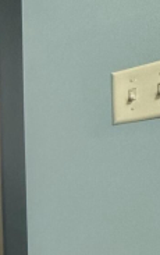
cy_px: 225
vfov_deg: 35.5
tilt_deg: -0.3
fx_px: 375
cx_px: -181
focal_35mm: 54
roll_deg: +1.4
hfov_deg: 16.5
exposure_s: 1/60
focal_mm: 2.22
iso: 320
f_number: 2.2
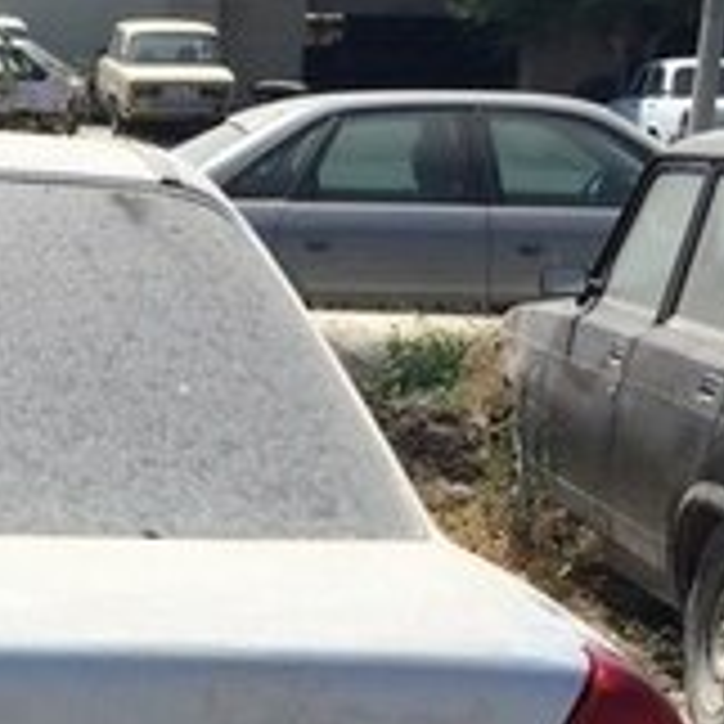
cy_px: 947
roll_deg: +1.4
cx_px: -175
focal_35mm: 105
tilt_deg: -19.3
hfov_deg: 15.9
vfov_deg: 15.7
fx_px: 2485
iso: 32
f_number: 2.2
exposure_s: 1/2564
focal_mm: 4.15
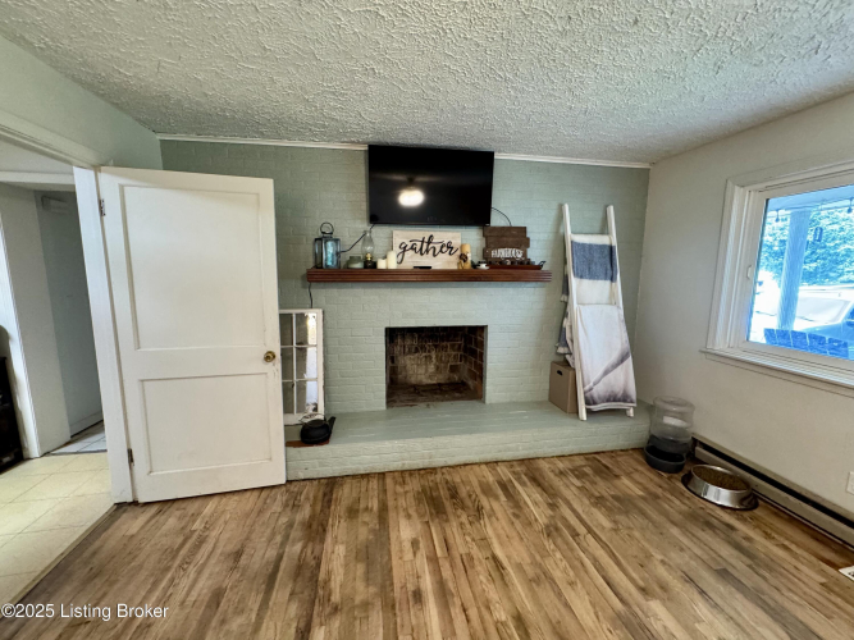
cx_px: 427
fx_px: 345
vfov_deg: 85.7
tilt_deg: -9.1
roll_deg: -0.8
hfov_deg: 102.1
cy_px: 320
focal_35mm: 14
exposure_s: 1/60
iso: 500
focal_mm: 2.22
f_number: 2.2
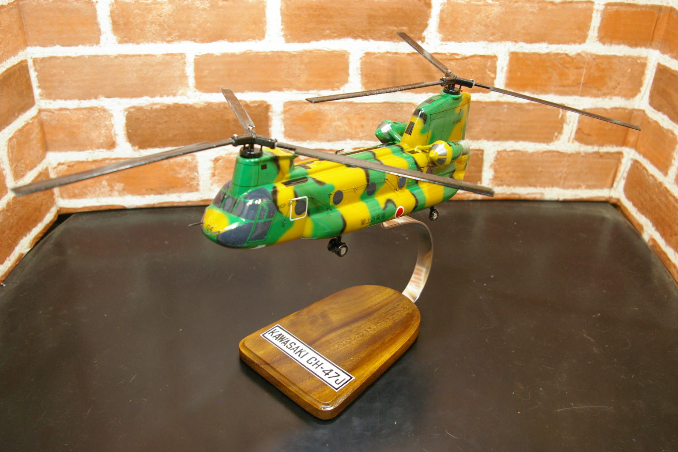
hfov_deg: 53.1
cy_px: 226
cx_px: 339
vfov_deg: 36.9
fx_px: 678
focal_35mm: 36
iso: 800
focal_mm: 24
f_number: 5.6
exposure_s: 1/15
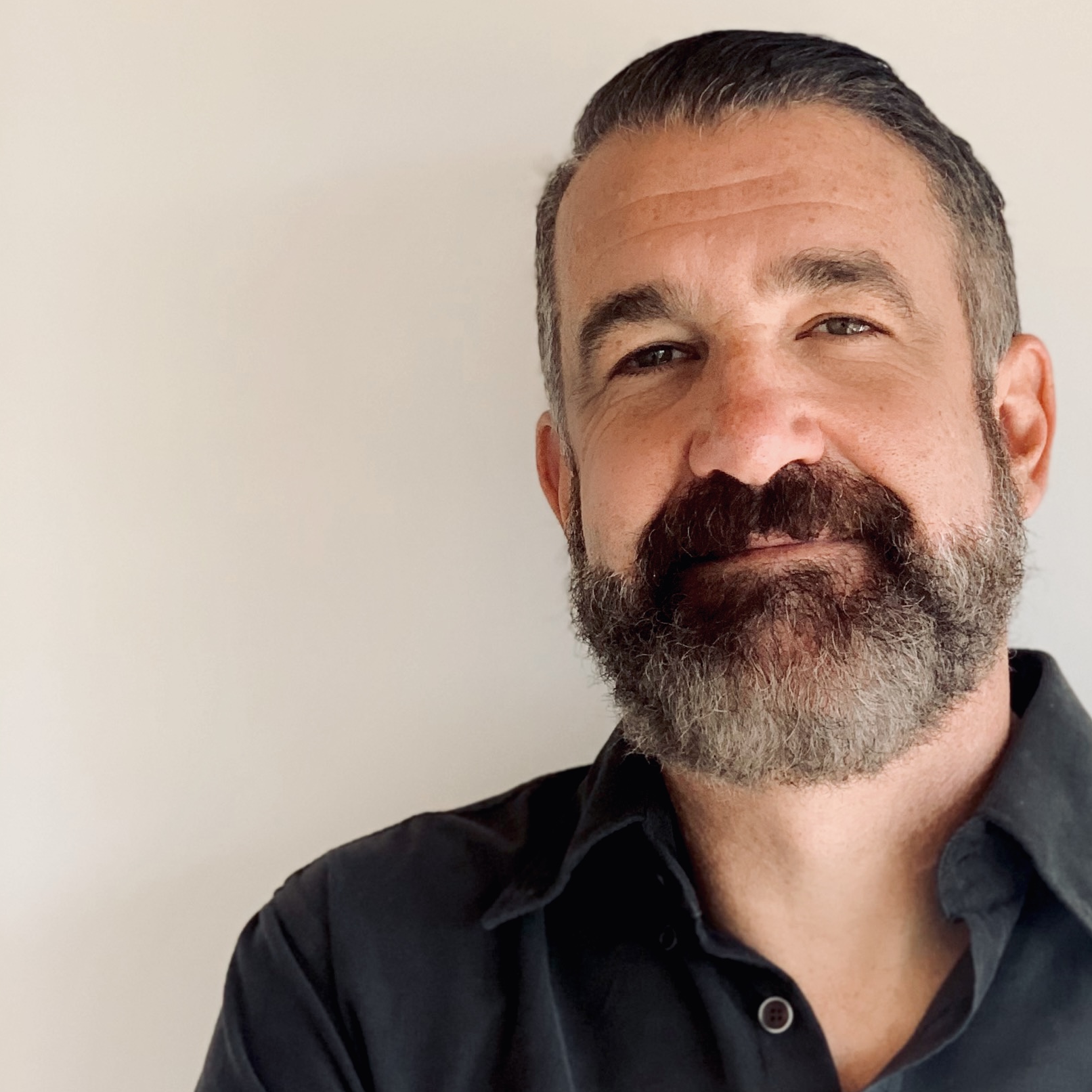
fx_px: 3319
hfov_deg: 18.6
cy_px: 969
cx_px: 827
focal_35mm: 93
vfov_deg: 18.4
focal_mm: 6
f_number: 2.4
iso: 64
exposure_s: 1/122
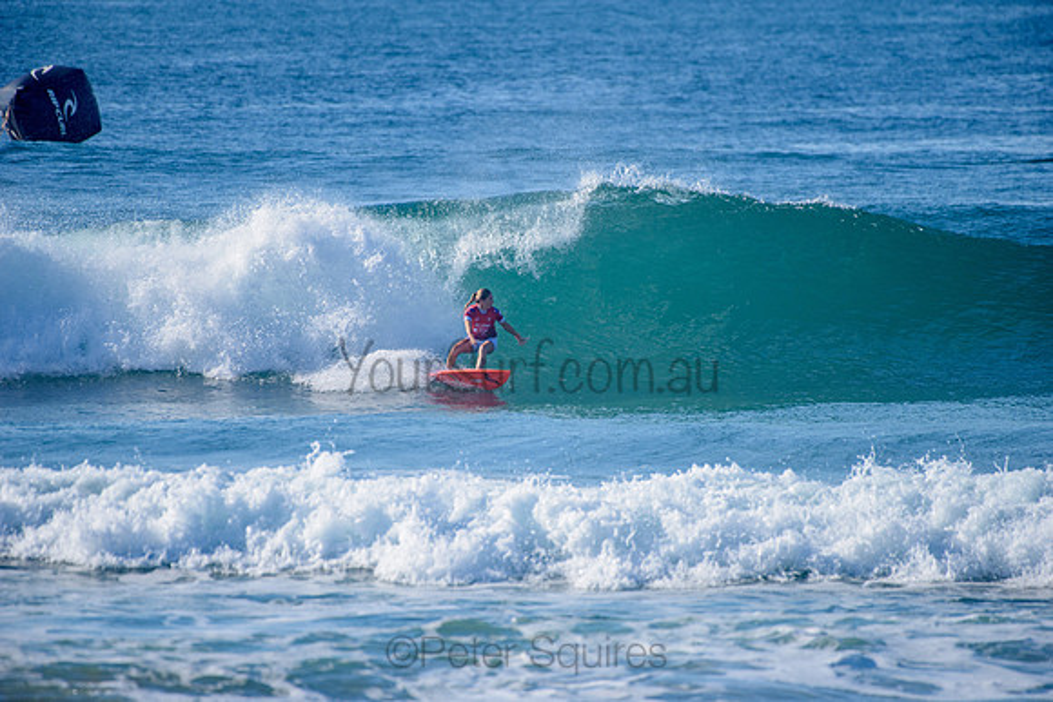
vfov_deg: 2.8
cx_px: 526
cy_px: 351
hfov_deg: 4.1
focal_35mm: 500
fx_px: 14628
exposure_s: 1/1600
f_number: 5.6
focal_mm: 500
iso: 180
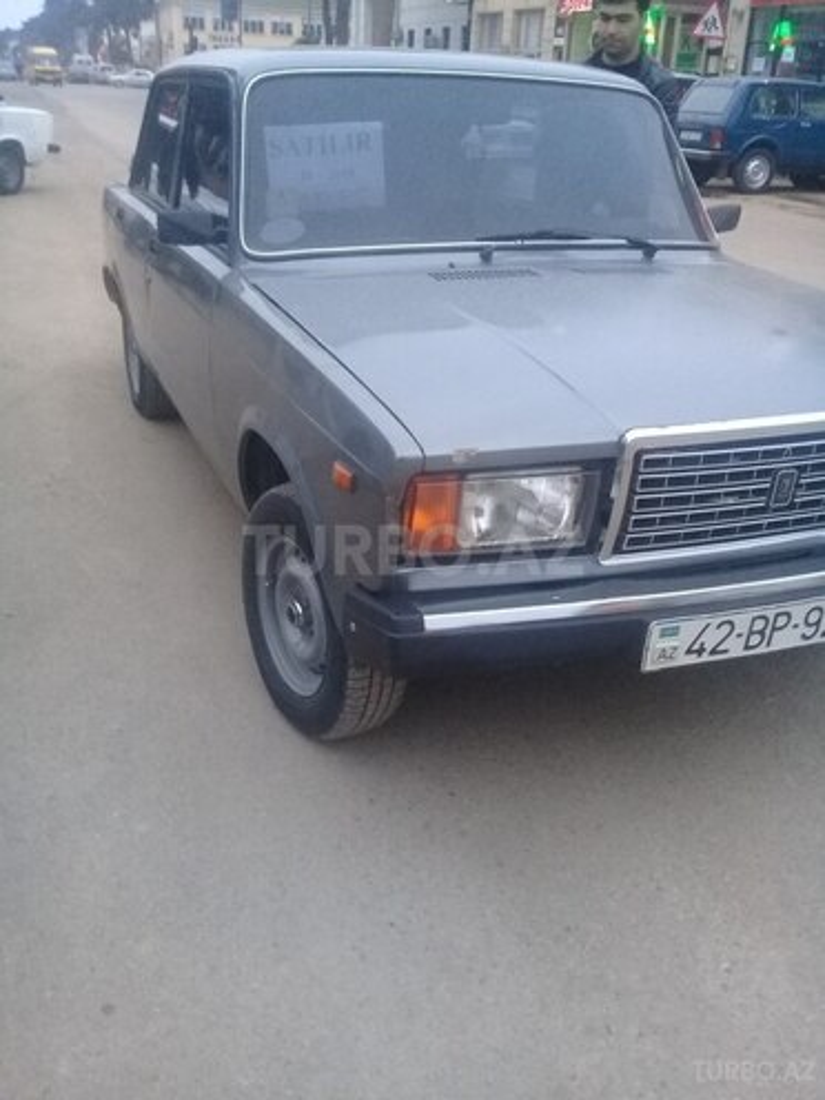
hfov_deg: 45.4
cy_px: 550
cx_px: 412
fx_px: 985
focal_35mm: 31
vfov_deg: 58.4
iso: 200
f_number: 2.2
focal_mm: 3.3
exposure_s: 1/25
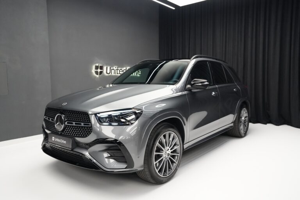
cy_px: 100
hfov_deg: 65.5
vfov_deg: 46.4
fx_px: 233
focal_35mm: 28
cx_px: 150
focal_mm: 28
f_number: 4
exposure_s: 1/160
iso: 5000
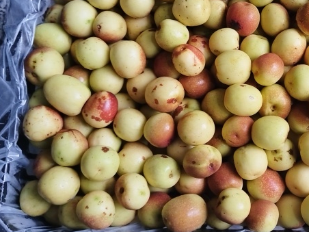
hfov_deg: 38.9
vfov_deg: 31.4
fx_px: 411
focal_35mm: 46
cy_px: 86
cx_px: 265
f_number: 1.9
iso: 2028
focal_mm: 4.95
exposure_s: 1/100
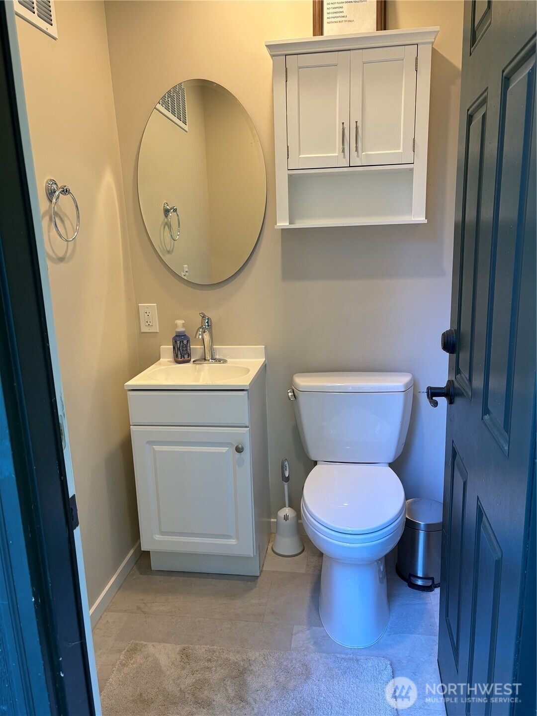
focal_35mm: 26
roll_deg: +0.4
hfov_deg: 53.1
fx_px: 538
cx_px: 268
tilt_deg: -12.4
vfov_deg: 67.3
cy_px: 358
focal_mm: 5.96
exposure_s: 1/120
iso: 100
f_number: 1.6
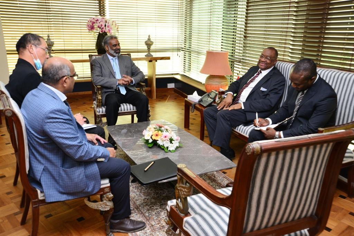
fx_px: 335
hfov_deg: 55.8
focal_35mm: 34
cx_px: 177
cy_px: 118
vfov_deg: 38.9
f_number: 7.1
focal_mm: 34
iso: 1600
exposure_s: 1/160
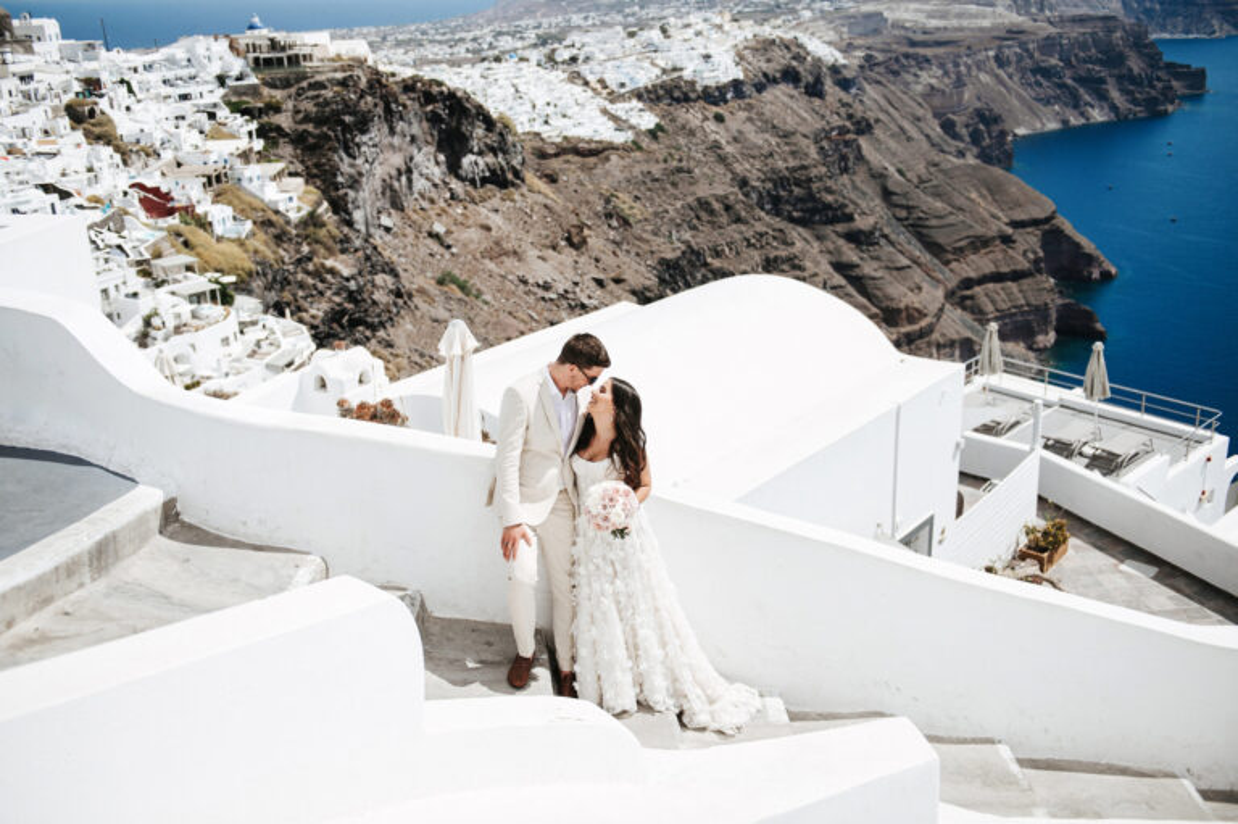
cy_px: 412
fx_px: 1168
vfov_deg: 38.8
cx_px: 619
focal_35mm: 34
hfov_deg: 55.8
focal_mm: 34
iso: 100
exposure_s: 1/6400
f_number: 3.2
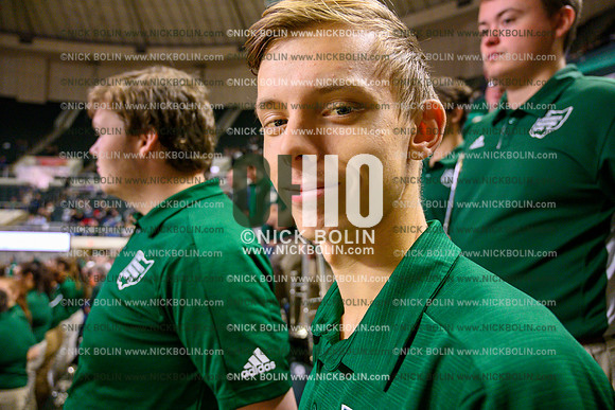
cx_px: 308
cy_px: 205
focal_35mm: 24
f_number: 4.5
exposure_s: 1/200
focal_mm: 24
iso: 3200
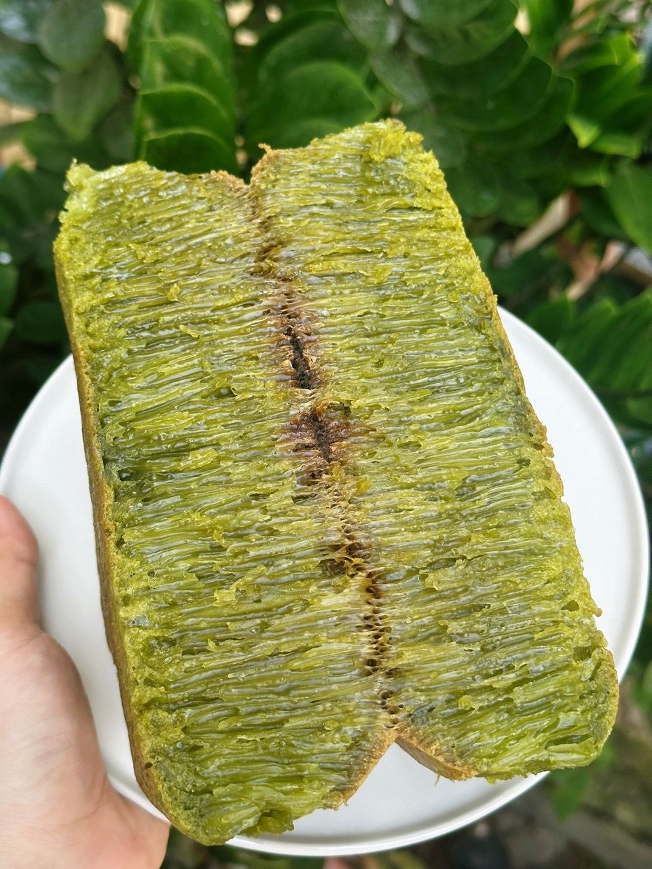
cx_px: 326
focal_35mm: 48
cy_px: 434
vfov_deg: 39.7
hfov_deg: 30.3
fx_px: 1205
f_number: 1.78
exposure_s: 1/121
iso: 80
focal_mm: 6.86
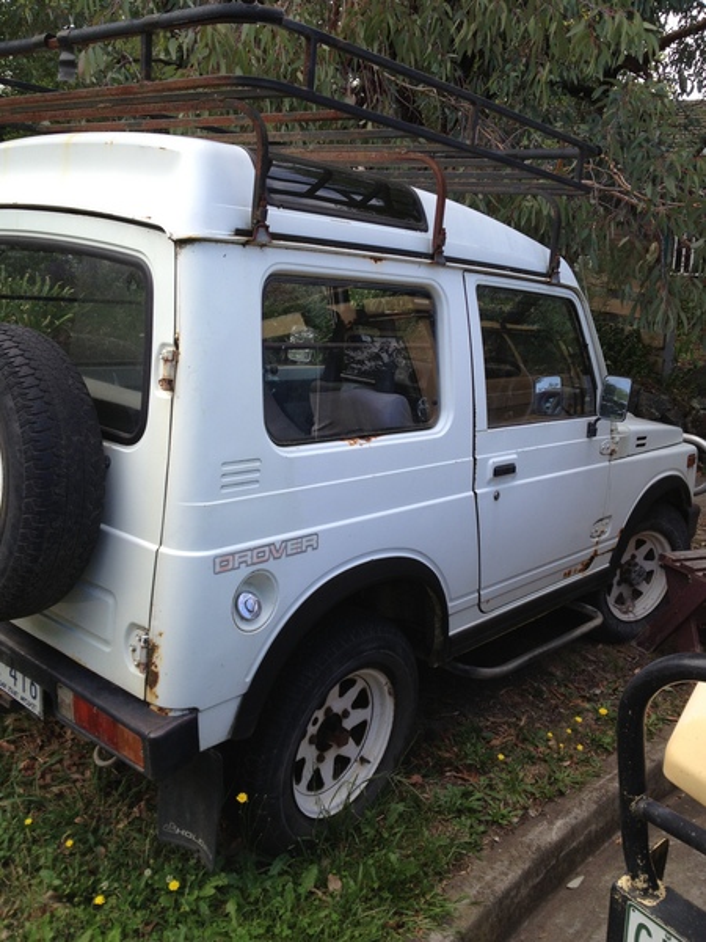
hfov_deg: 40.7
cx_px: 353
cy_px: 471
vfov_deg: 52.6
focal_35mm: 35
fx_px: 952
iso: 50
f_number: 2.4
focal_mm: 4.28
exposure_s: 1/303
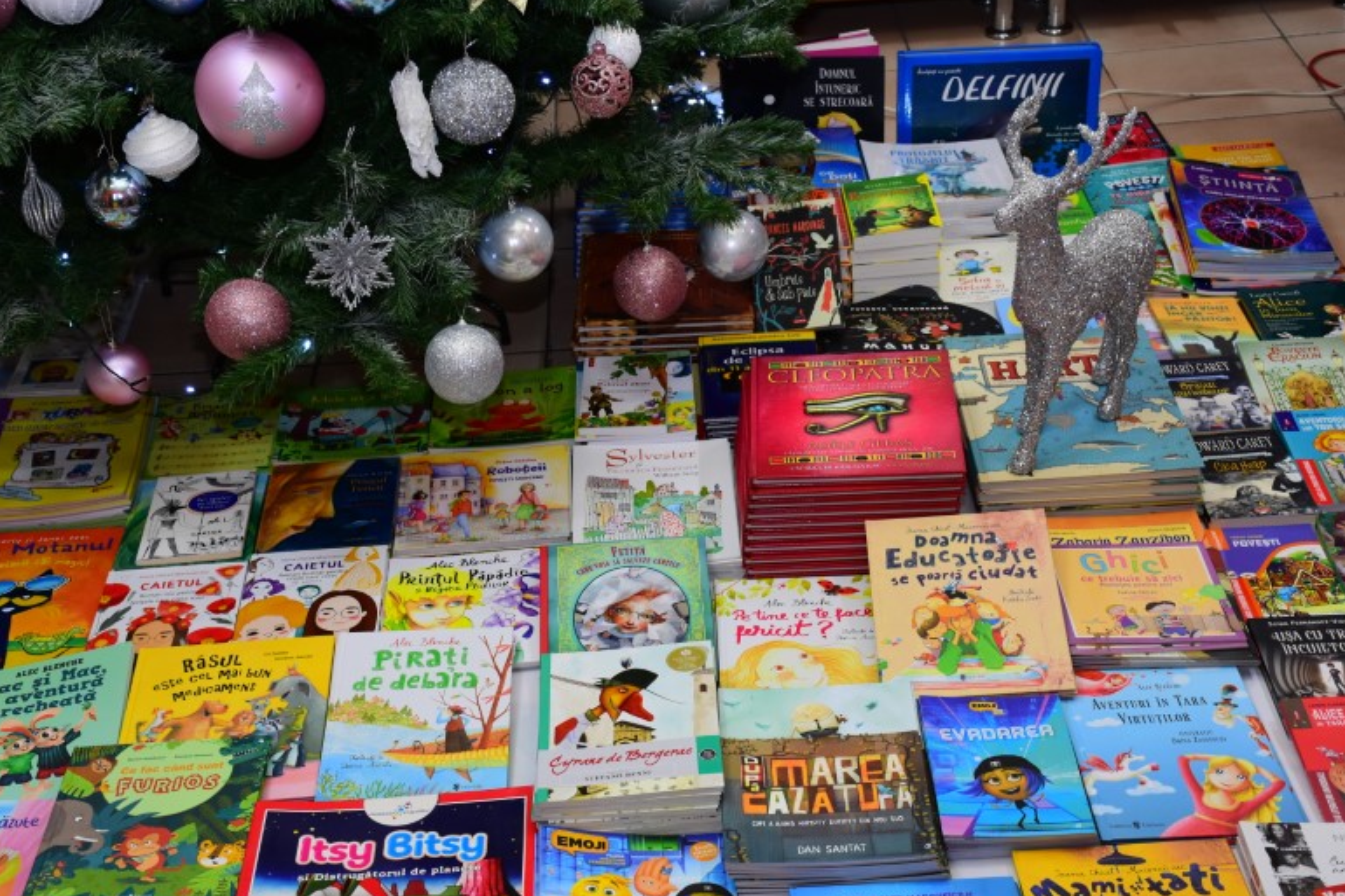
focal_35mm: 55
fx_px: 2036
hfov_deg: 36.6
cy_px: 460
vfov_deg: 24.8
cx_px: 685
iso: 800
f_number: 5.6
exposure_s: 1/100
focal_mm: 35
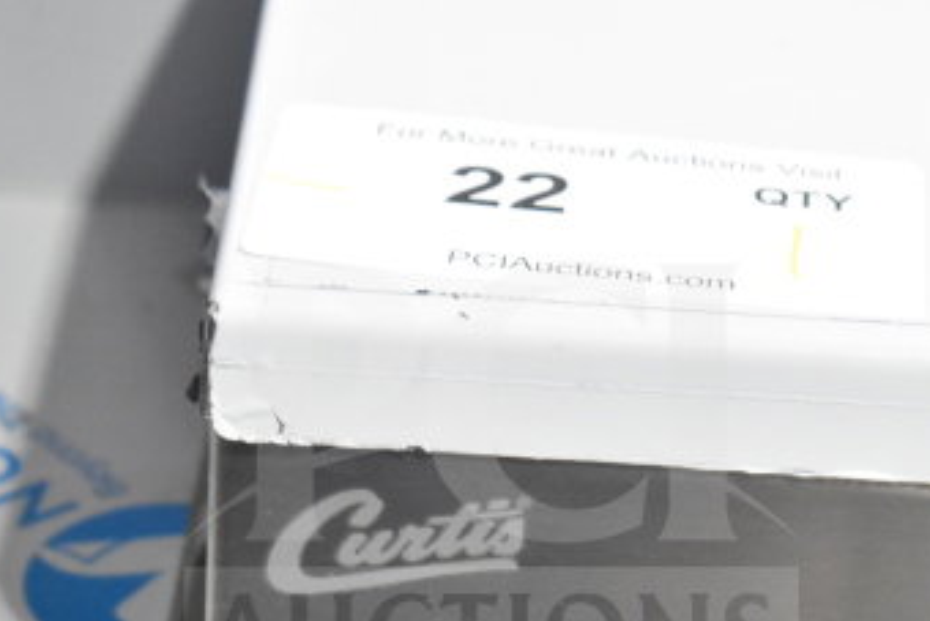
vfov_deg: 9.3
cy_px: 480
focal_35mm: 148
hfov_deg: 13.9
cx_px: 490
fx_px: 3822
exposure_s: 1/160
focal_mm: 55
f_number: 6.3
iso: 6400
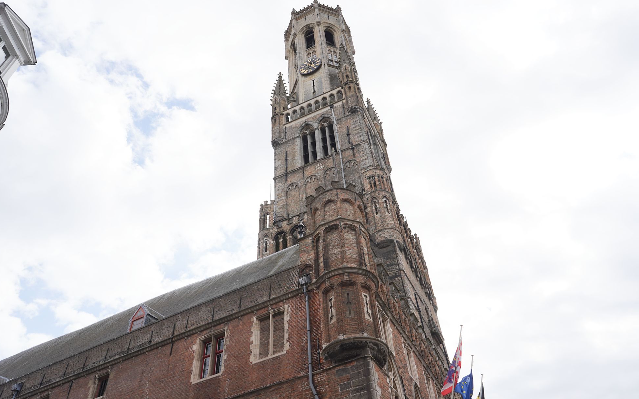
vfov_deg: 49.2
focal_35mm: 25
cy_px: 185
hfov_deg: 72.5
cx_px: 323
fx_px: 435
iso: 100
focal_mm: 24
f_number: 13
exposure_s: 1/100
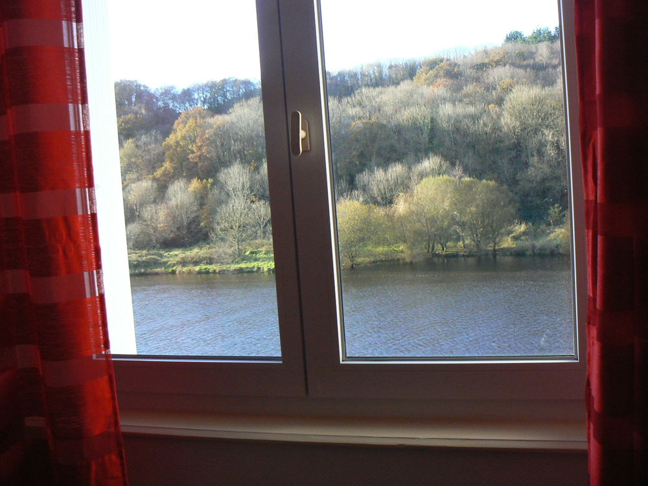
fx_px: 674
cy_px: 243
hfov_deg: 51.4
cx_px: 324
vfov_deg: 39.7
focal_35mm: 36
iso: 200
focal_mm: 6
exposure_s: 1/250
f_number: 2.8
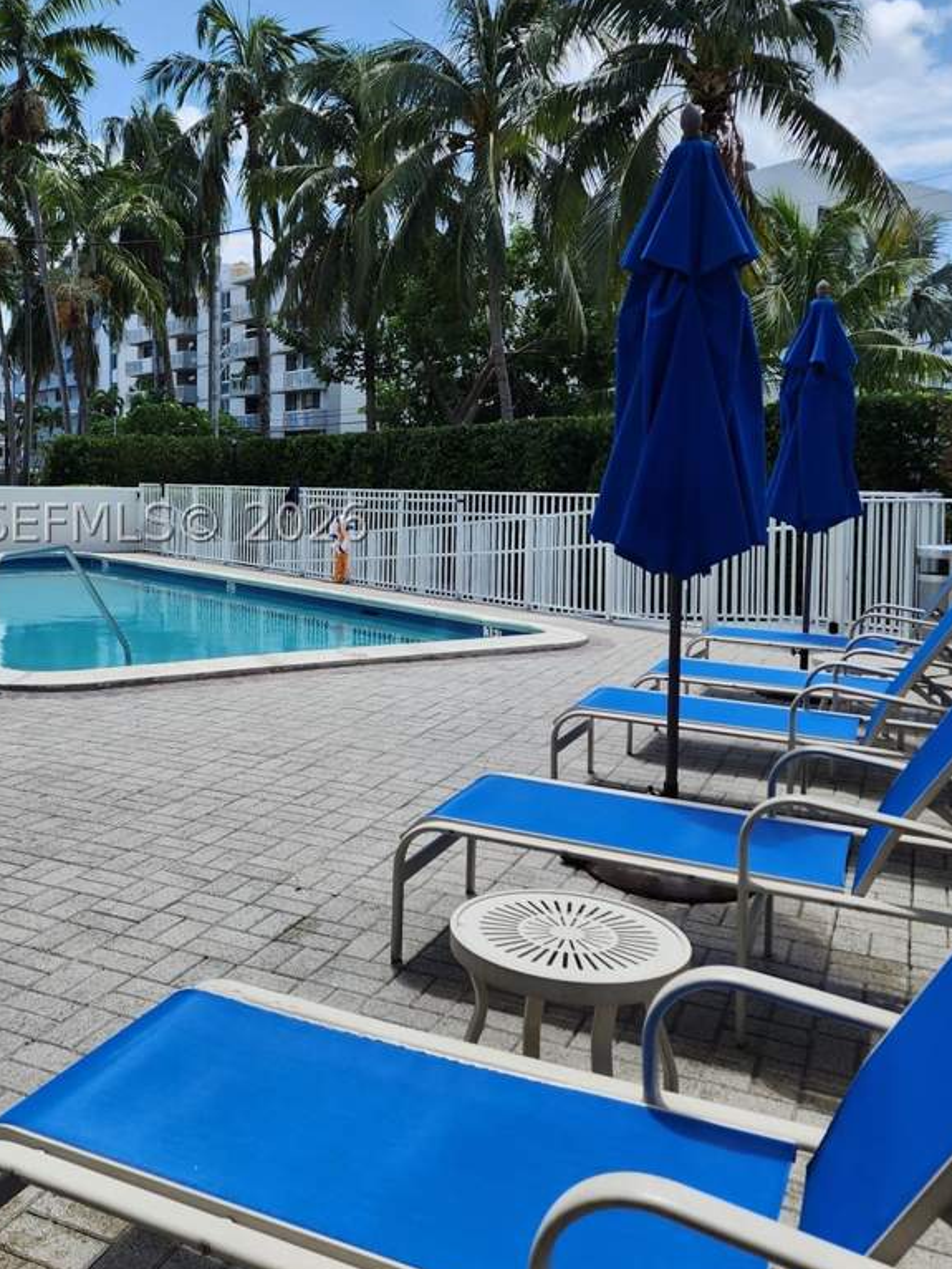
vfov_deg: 56.5
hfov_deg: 43.4
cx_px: 303
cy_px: 522
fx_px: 1173
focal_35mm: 32
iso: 12
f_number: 1.8
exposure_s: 1/1318
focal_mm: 6.4
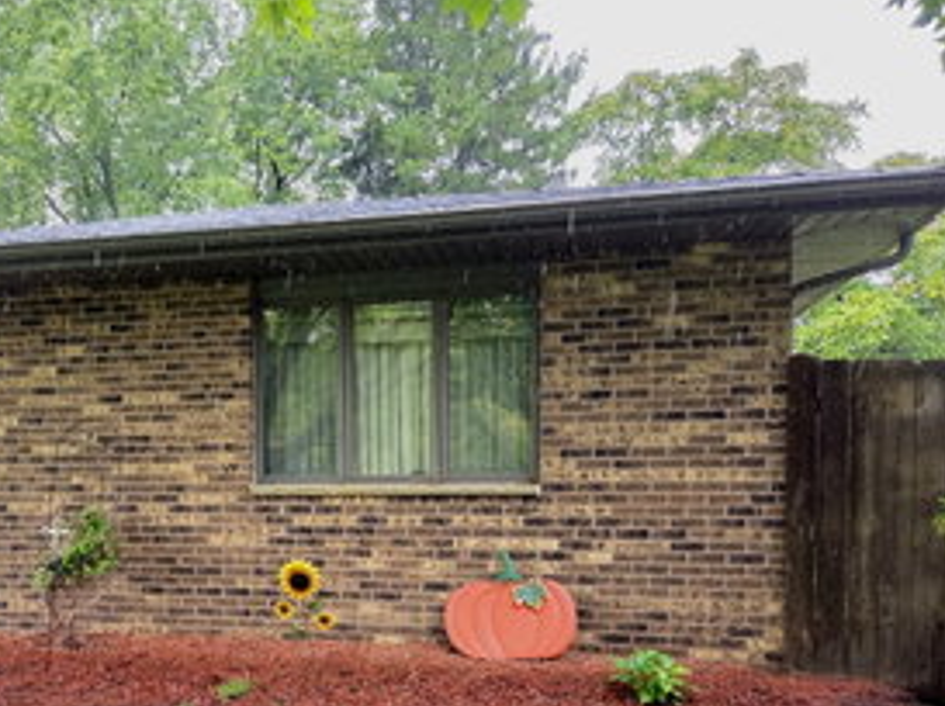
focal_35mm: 36
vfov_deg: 38.7
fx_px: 981
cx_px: 248
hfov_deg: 49.6
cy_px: 519
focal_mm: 5.4
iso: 500
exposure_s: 1/120
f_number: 1.8
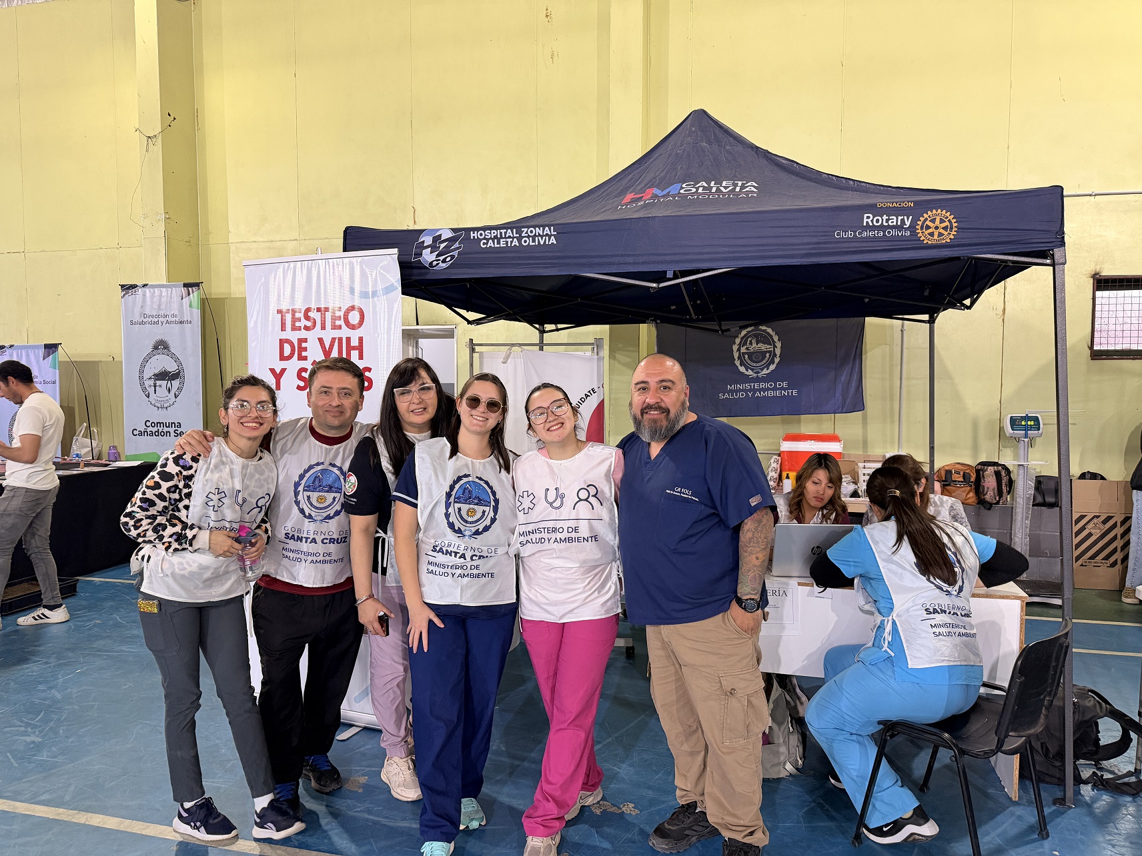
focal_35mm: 24
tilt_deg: -4.7
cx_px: 571
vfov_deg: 56.8
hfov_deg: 71.6
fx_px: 792
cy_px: 428
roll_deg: +0.3
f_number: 1.78
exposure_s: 1/50
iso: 320
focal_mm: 6.76
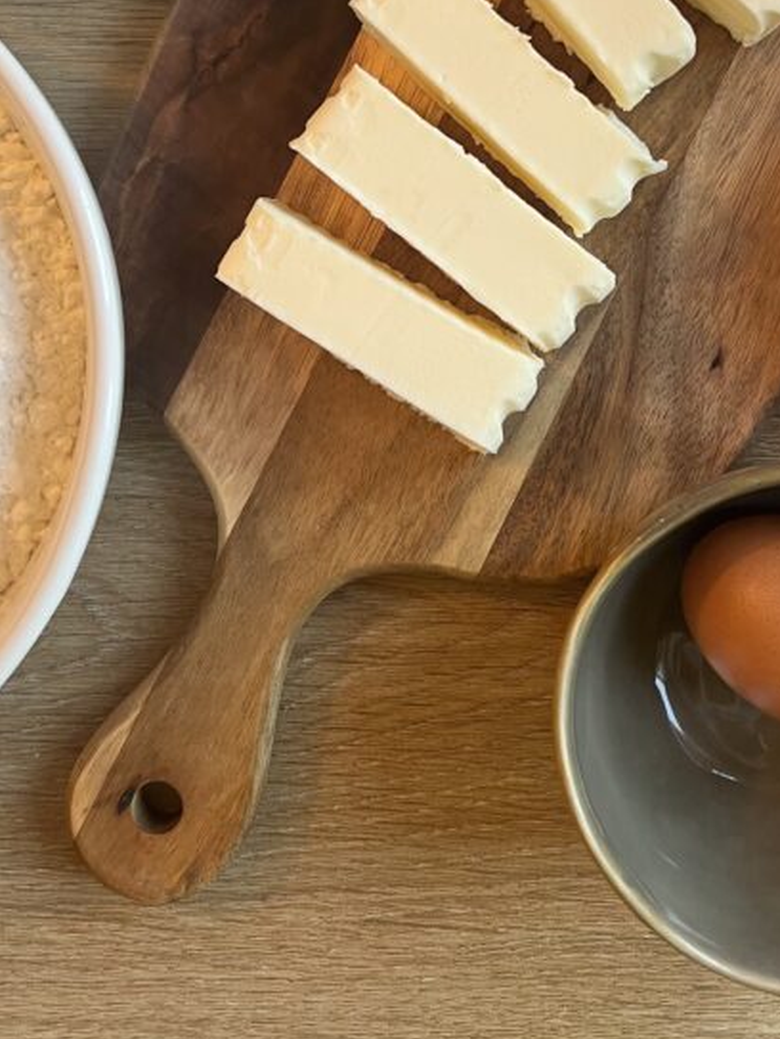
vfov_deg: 37.2
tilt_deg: -84.5
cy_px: 178
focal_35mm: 49
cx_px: 394
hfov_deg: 29.7
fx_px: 1470
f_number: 1.5
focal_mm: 5.7
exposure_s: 1/50
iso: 100
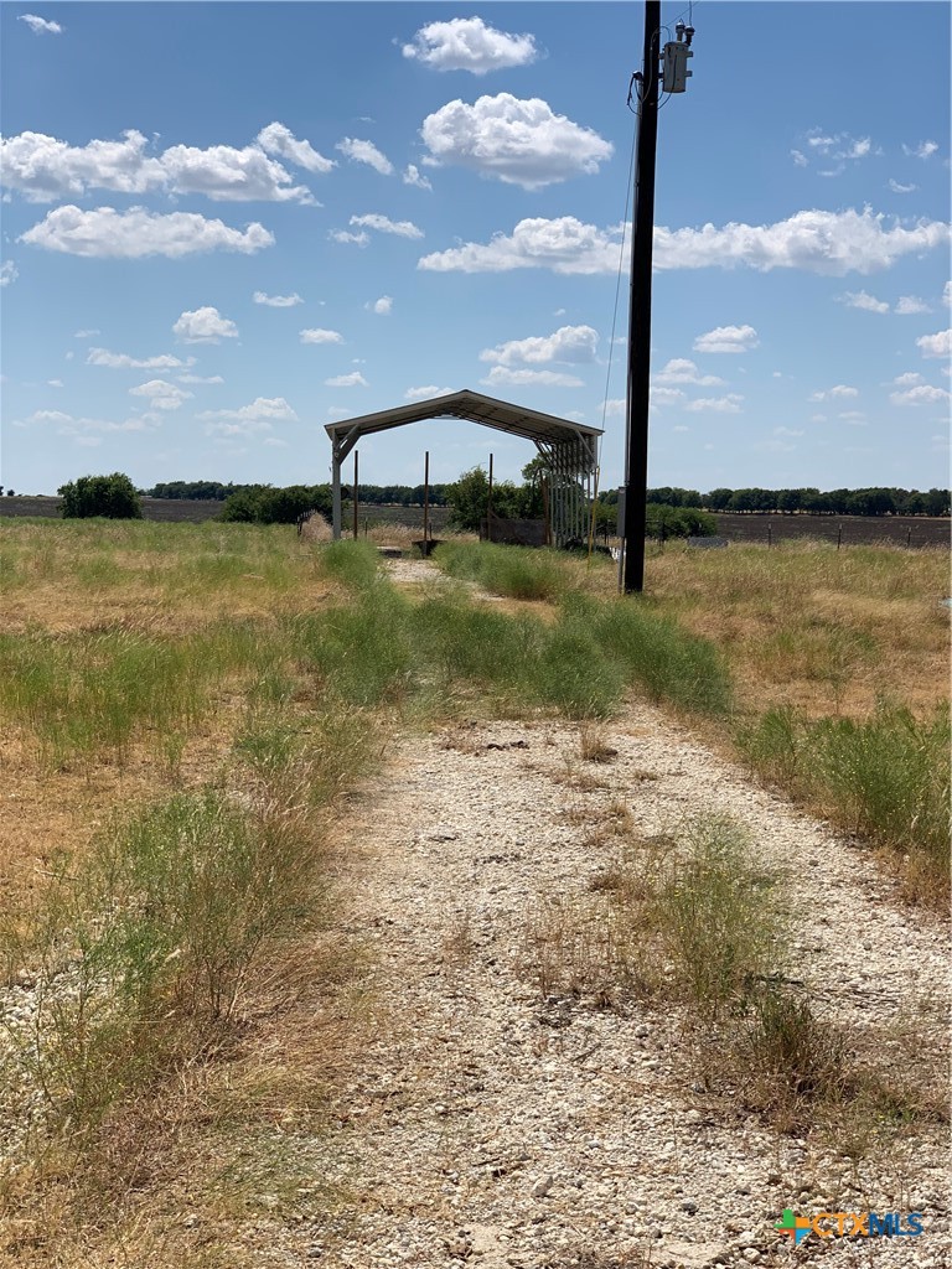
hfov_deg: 28.0
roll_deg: -1.2
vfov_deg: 36.8
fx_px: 1907
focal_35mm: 52
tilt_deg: -3.8
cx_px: 476
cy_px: 634
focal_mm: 6
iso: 16
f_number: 2.4
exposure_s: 1/2283
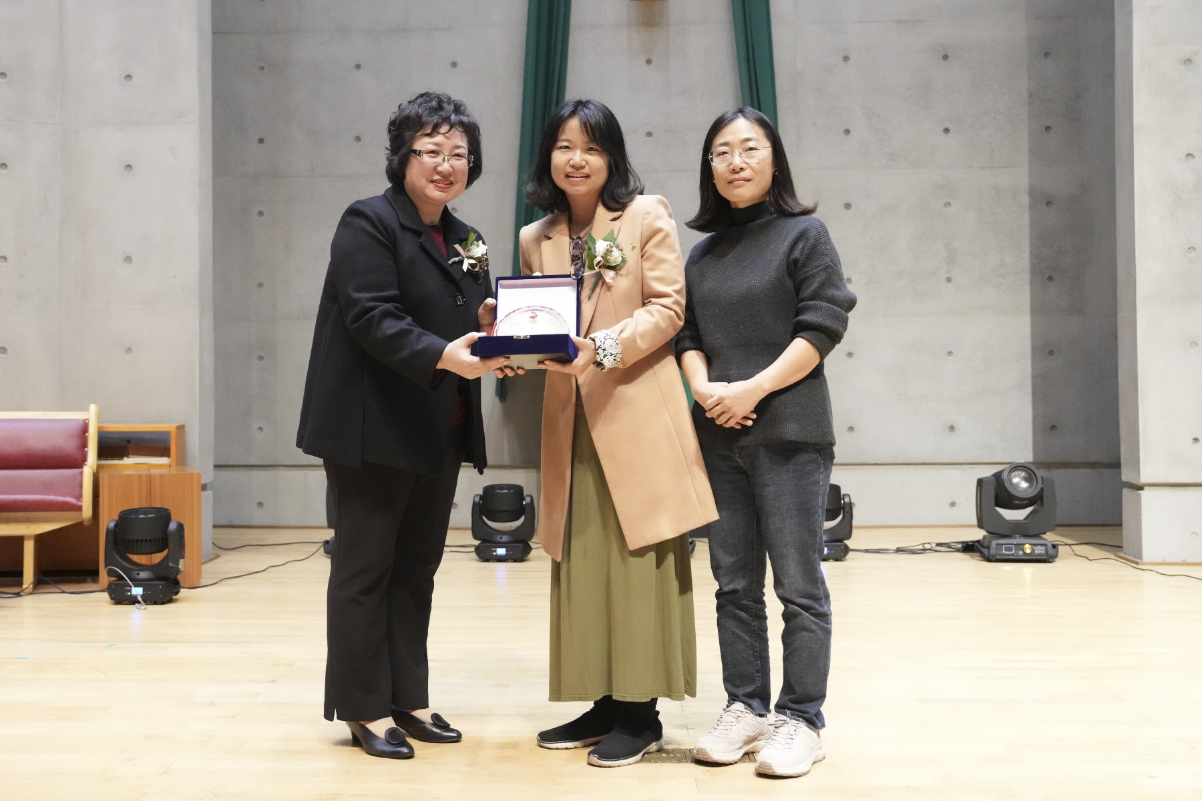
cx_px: 601
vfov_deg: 38.9
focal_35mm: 34
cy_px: 400
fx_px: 1135
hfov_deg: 55.8
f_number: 4
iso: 8000
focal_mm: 34
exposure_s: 1/160
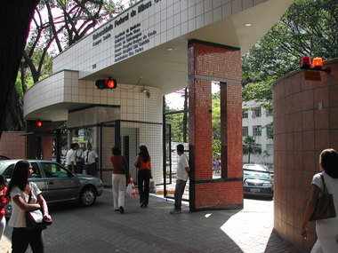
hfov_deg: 49.0
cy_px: 126
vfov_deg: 37.7
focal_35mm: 38
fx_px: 371
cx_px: 169
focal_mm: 8
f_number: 2.8
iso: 100
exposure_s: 1/398
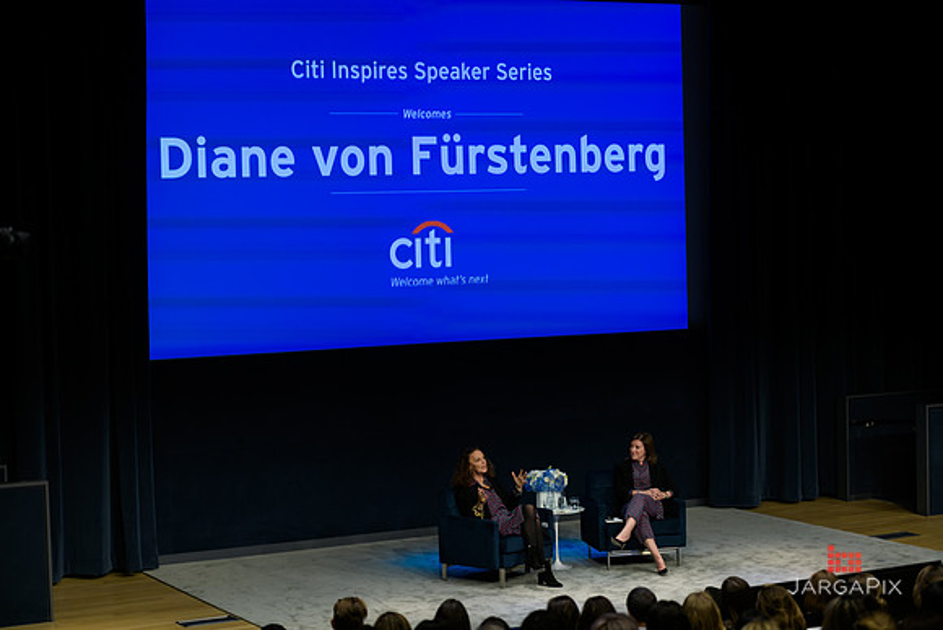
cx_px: 472
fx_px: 2044
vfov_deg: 17.5
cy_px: 315
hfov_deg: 26.0
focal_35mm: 78
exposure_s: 1/60
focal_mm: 78
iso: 200
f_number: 3.2
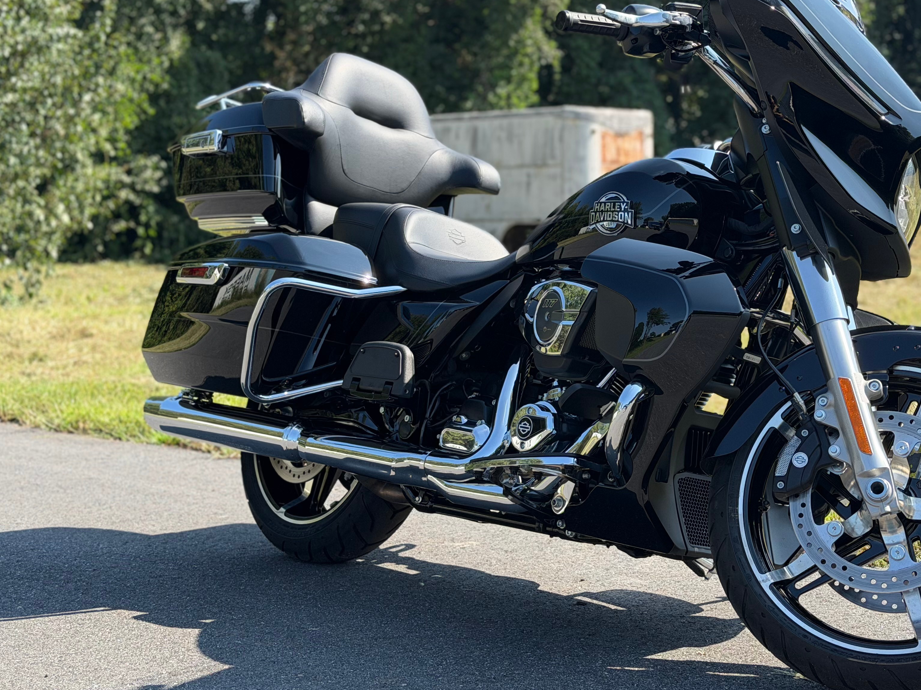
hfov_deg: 30.6
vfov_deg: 23.2
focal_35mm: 63
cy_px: 267
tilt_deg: -5.5
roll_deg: +1.3
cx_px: 590
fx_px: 1676
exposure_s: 1/1353
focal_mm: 6.76
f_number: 1.78
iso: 80
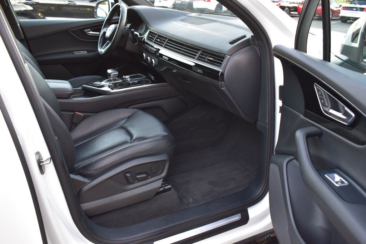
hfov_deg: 57.2
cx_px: 183
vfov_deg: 39.9
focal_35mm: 33
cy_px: 122
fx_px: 335
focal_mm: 22
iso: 640
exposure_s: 1/15
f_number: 6.3
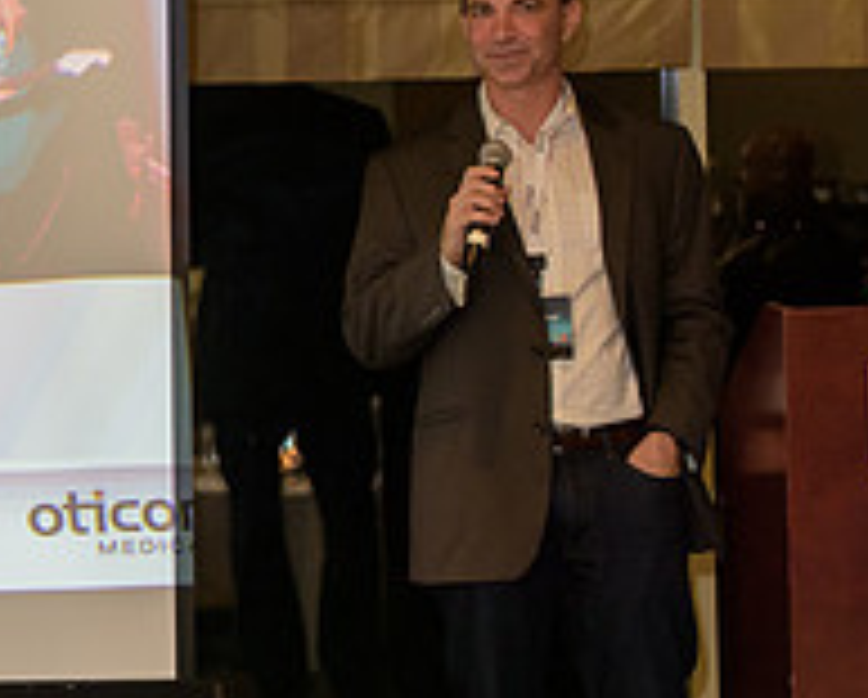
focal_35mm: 197
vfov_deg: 7.9
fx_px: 5069
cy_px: 317
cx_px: -252
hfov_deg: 9.6
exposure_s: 1/250
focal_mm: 70
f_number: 3.2
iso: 1250
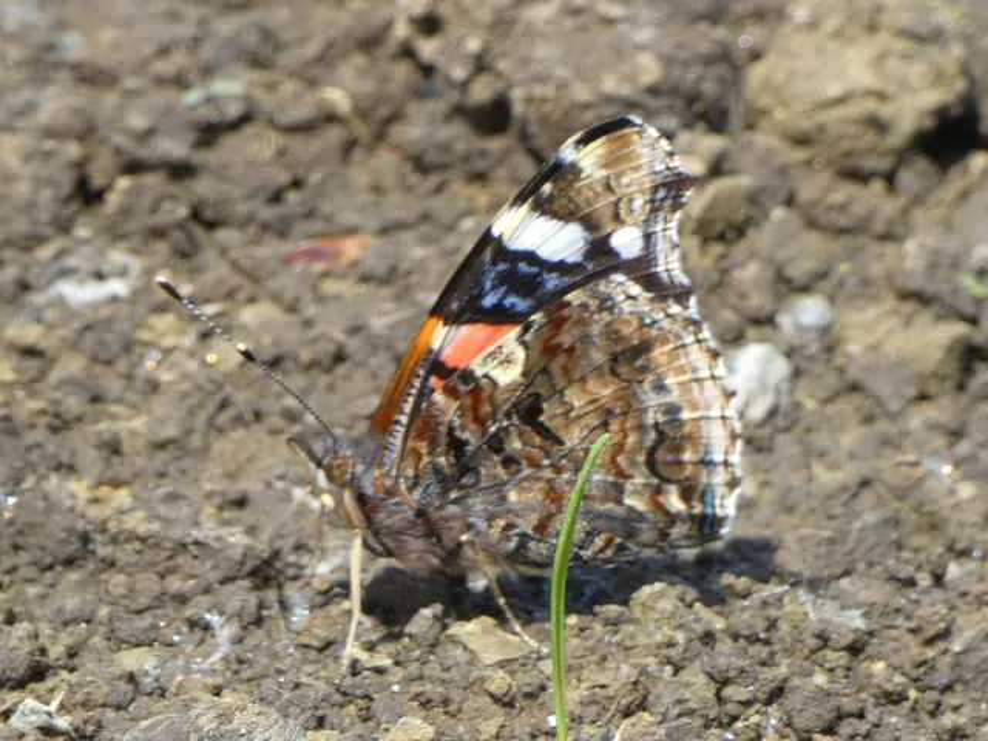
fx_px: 12958
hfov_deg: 4.4
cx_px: 494
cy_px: 370
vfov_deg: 3.3
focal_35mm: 454
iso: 100
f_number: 5.6
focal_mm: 81.4
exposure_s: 1/100
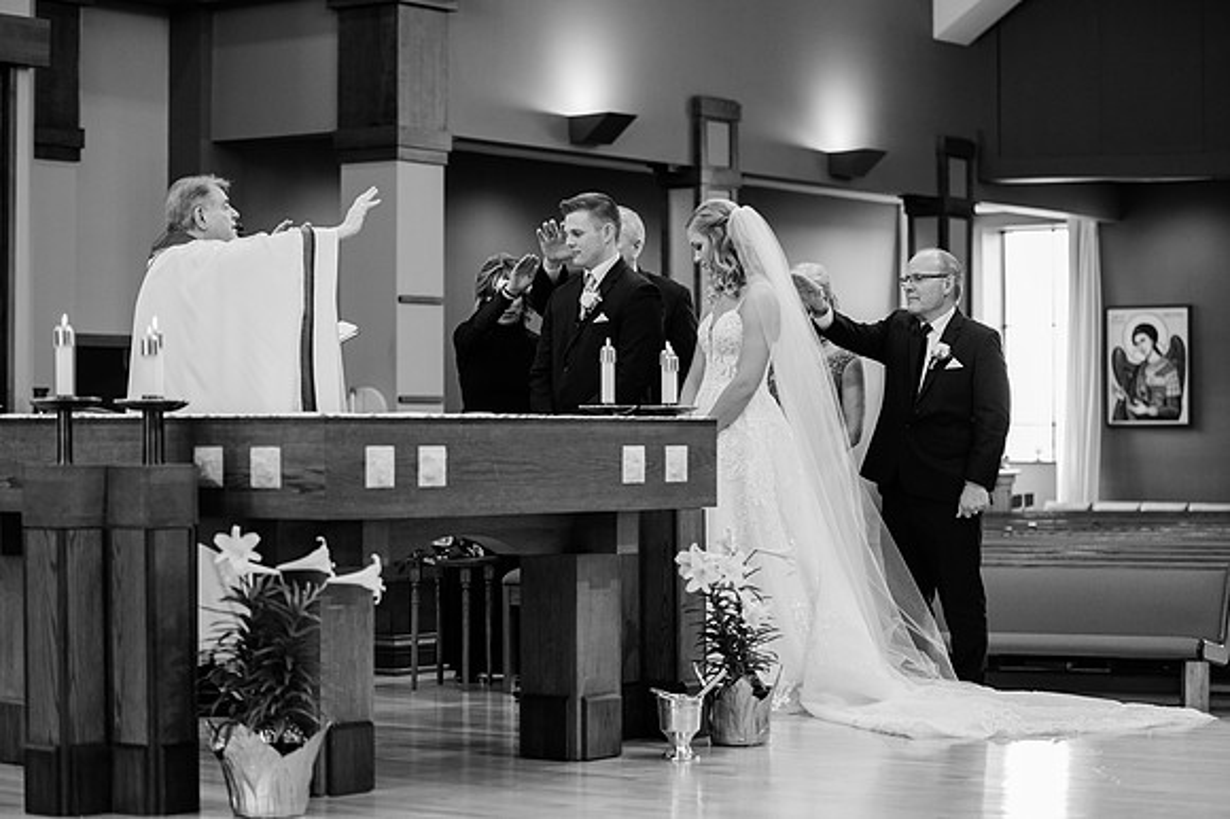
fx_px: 2900
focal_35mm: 85
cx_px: 615
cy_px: 410
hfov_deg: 23.9
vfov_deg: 16.1
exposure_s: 1/250
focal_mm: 82
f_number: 2.8
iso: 1000
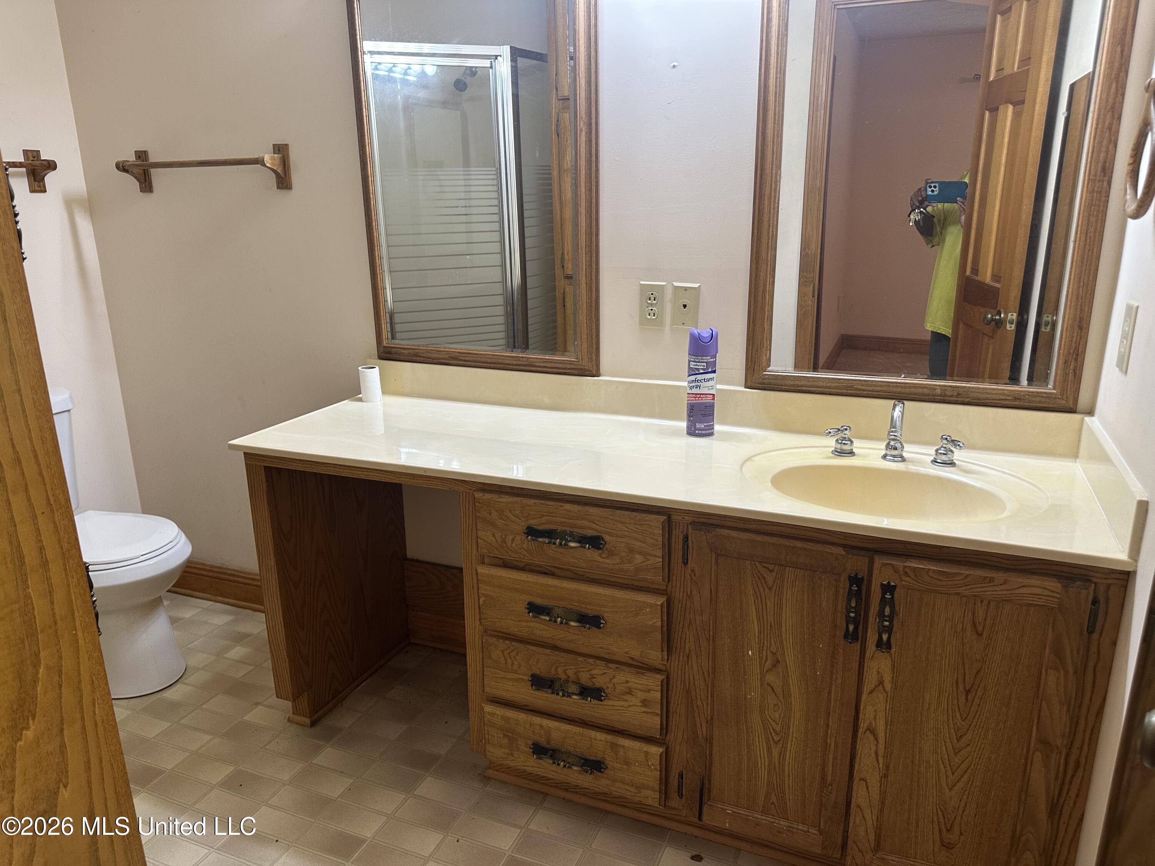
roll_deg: +0.7
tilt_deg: -15.3
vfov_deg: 56.8
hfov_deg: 71.6
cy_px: 433
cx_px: 578
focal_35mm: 24
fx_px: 801
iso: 125
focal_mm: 6.86
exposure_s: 1/60
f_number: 1.78
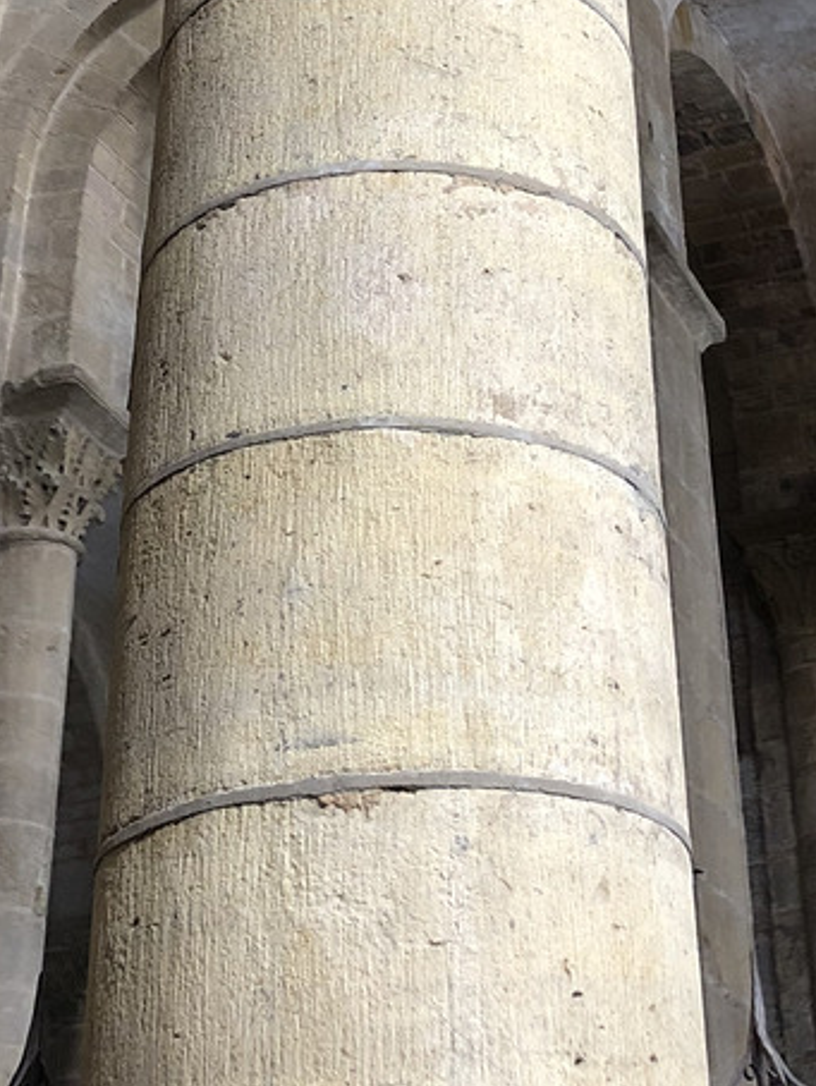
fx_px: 2324
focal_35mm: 74
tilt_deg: +38.4
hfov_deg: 19.9
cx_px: 495
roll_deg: +2.9
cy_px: -120
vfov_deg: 24.5
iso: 32
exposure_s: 1/25
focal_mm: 4
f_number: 1.8
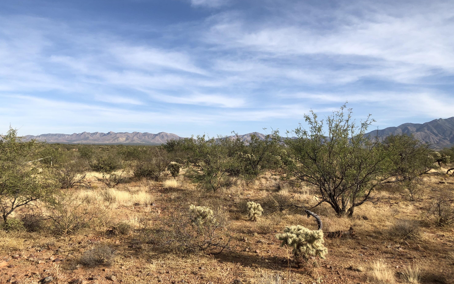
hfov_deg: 62.9
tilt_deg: +0.7
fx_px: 371
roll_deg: -2.6
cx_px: 225
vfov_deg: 41.8
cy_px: 147
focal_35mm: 30
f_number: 1.8
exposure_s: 1/2288
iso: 20
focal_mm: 3.99
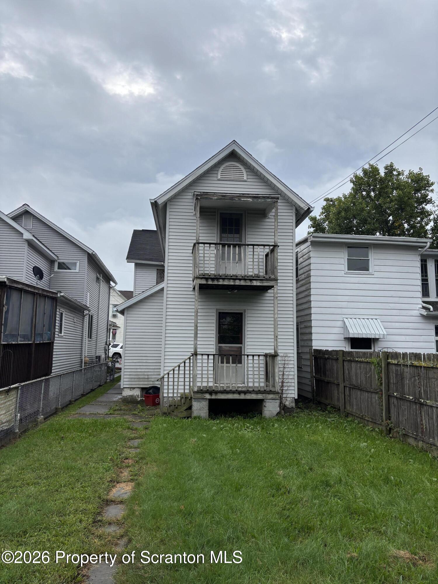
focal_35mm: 26
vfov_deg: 67.3
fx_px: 439
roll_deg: -1.8
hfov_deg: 53.1
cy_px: 292
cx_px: 219
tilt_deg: +7.3
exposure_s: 1/3413
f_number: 1.6
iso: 50
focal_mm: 5.96
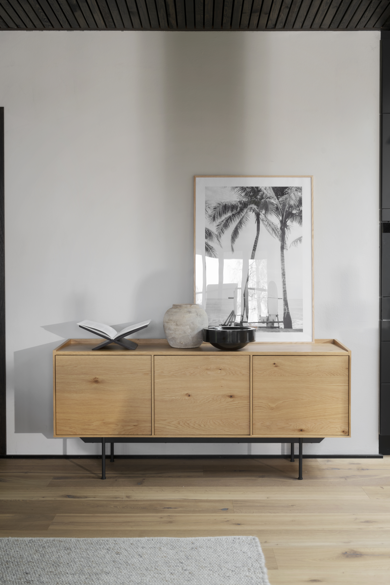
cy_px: 292
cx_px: 195
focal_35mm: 37
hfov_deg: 35.9
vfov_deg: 51.9
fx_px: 601
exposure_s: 1/1.67
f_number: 7.1
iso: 100
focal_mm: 37
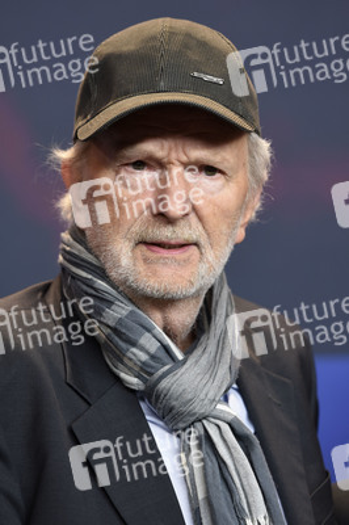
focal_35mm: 262
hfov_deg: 5.2
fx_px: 3824
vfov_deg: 7.9
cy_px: 262
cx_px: 174
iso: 640
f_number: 3.2
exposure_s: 1/200
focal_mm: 175
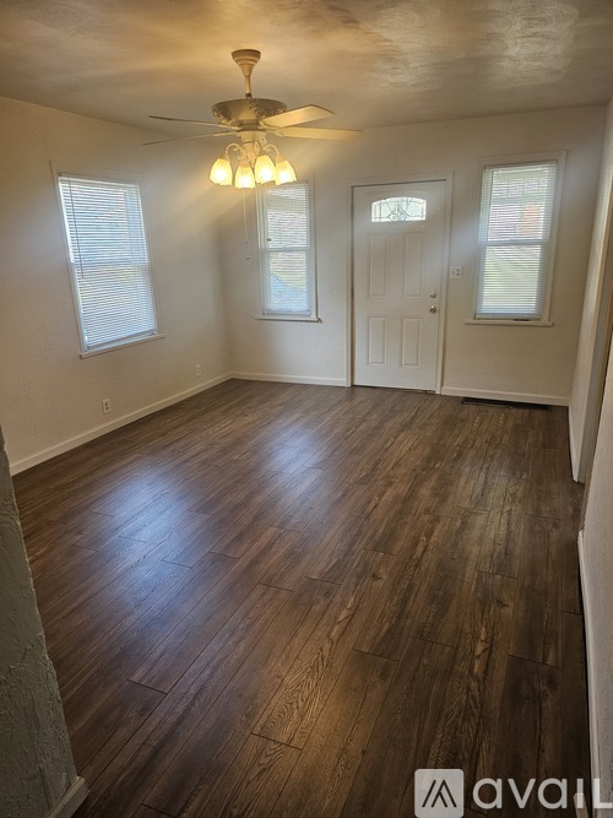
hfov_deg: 58.9
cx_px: 306
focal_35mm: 23
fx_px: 543
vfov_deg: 73.9
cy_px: 409
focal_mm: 6.3
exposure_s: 1/120
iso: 125
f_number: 1.7
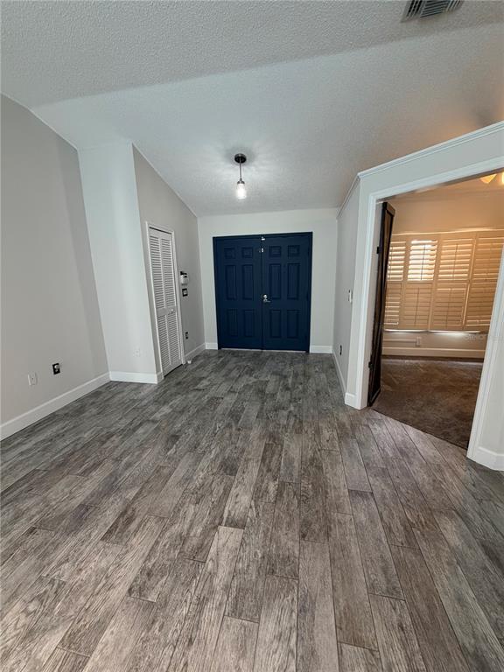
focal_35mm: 14
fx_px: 272
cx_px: 252
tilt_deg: -13.8
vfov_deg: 102.1
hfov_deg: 85.7
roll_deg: +1.9
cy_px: 336
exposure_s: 1/60
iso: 200
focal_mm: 2.22
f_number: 2.2
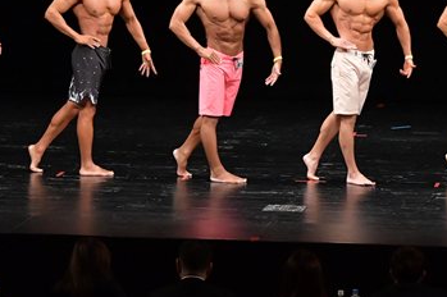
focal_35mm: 260
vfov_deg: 5.3
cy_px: 29
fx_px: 3225
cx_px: 282
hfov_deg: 7.9
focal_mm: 78
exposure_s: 1/400
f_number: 5.6
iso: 3200
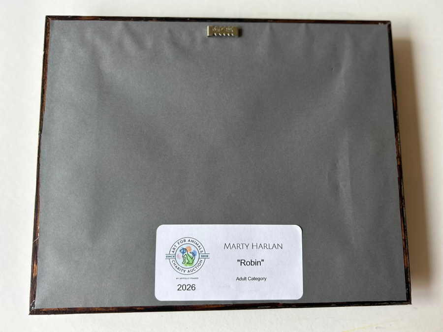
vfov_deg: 53.1
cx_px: 222
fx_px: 333
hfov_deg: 67.3
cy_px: 166
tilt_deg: -82.6
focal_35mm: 26
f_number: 1.5
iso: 64
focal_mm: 5.7
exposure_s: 1/120
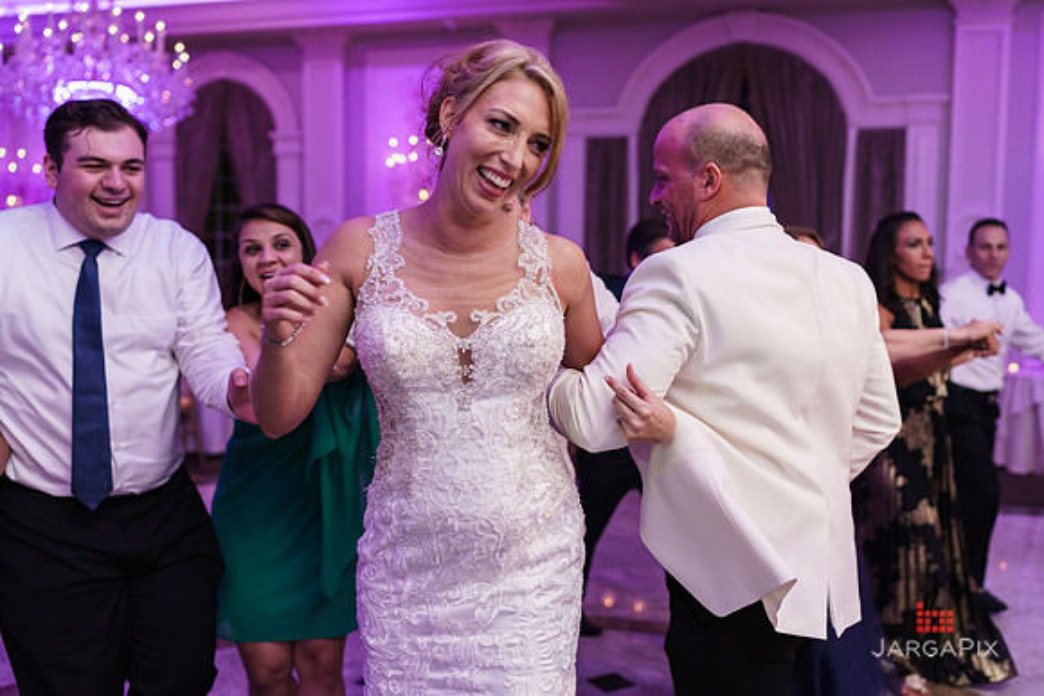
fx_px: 1015
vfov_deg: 37.9
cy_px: 348
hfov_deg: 54.4
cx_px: 522
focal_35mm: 35
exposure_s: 1/200
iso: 1600
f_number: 2
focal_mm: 35
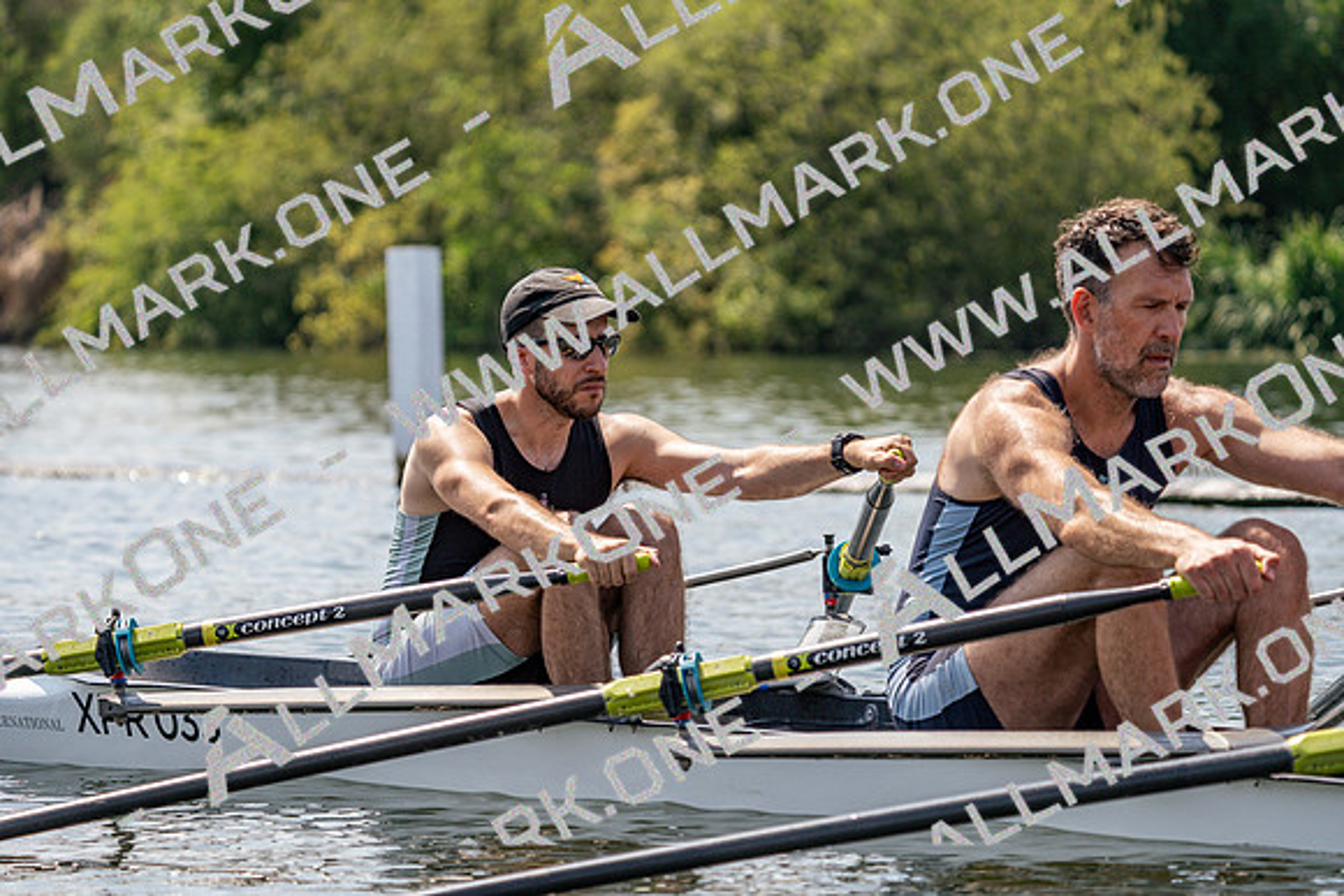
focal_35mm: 200
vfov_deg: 6.9
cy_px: 448
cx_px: 672
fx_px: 7468
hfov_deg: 10.3
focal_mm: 200
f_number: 5.6
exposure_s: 1/1600
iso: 250
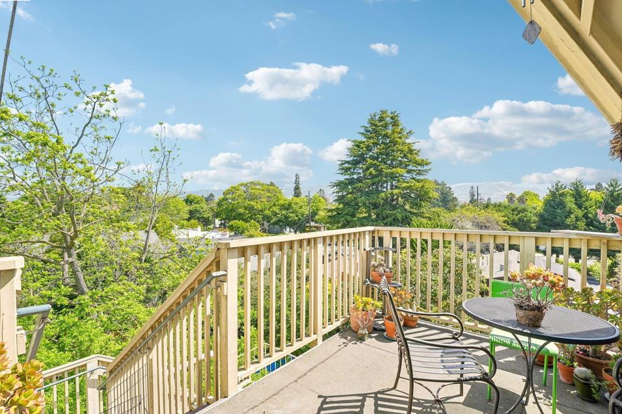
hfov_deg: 100.4
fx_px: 259
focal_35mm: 15
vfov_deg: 77.3
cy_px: 212
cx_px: 322
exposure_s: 1/400
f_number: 8
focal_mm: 14
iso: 640
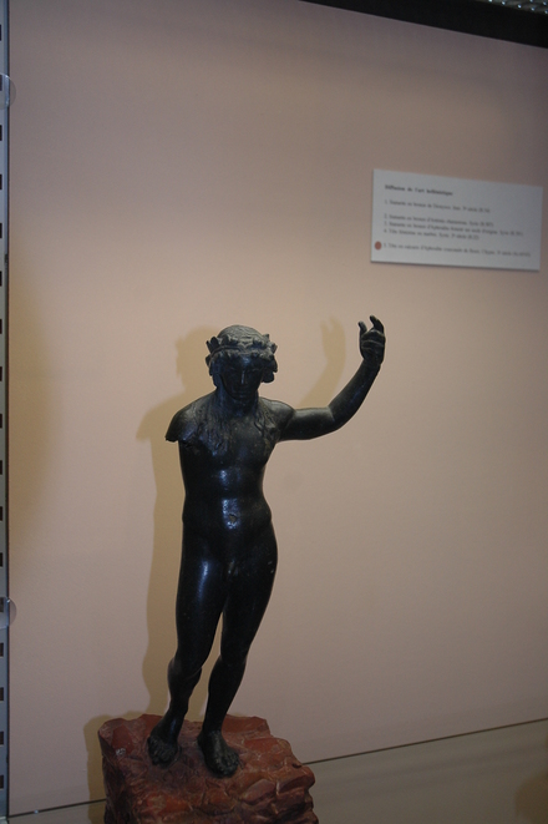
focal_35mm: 44
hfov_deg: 30.8
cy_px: 412
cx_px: 274
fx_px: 994
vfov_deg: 45.0
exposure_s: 1/100
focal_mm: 29
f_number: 4
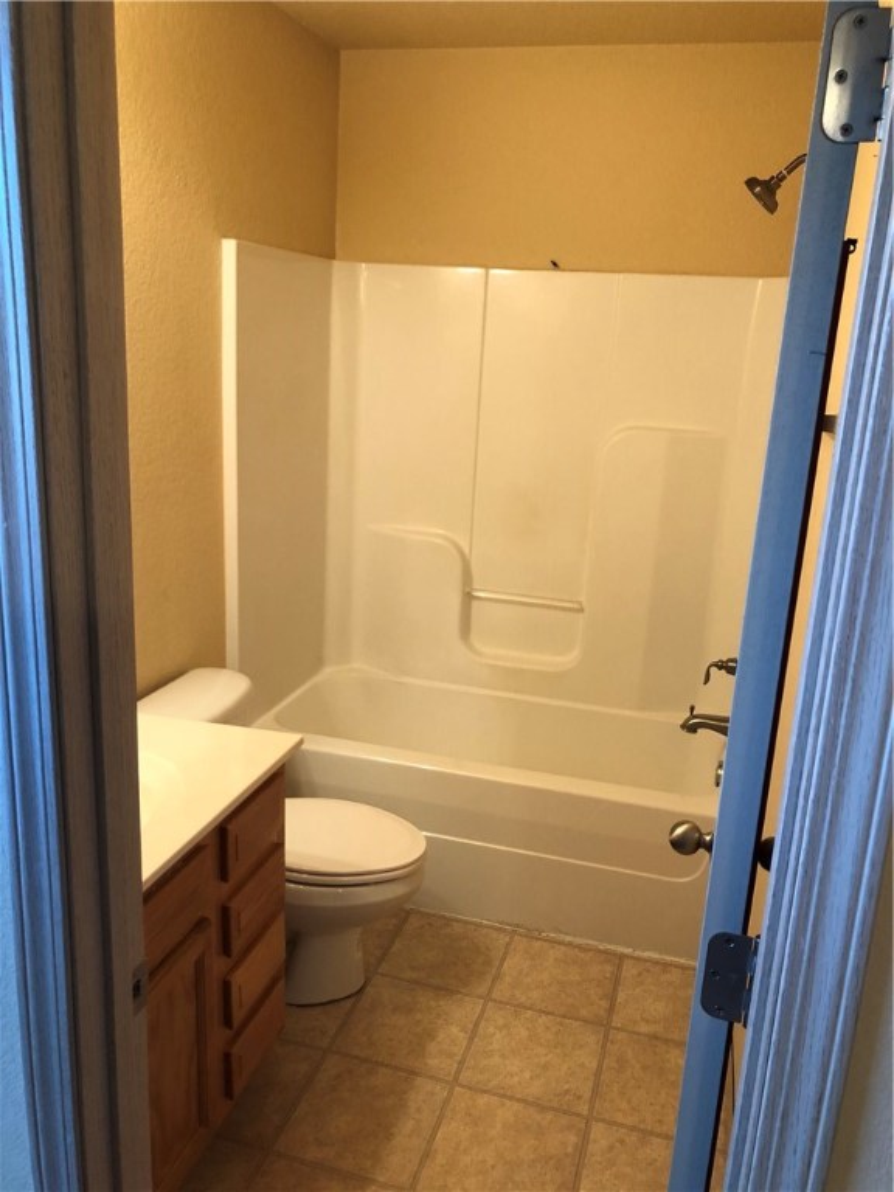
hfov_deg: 48.2
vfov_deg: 61.7
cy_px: 596
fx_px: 999
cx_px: 447
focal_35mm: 29
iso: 160
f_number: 1.8
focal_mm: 3.99
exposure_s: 1/60
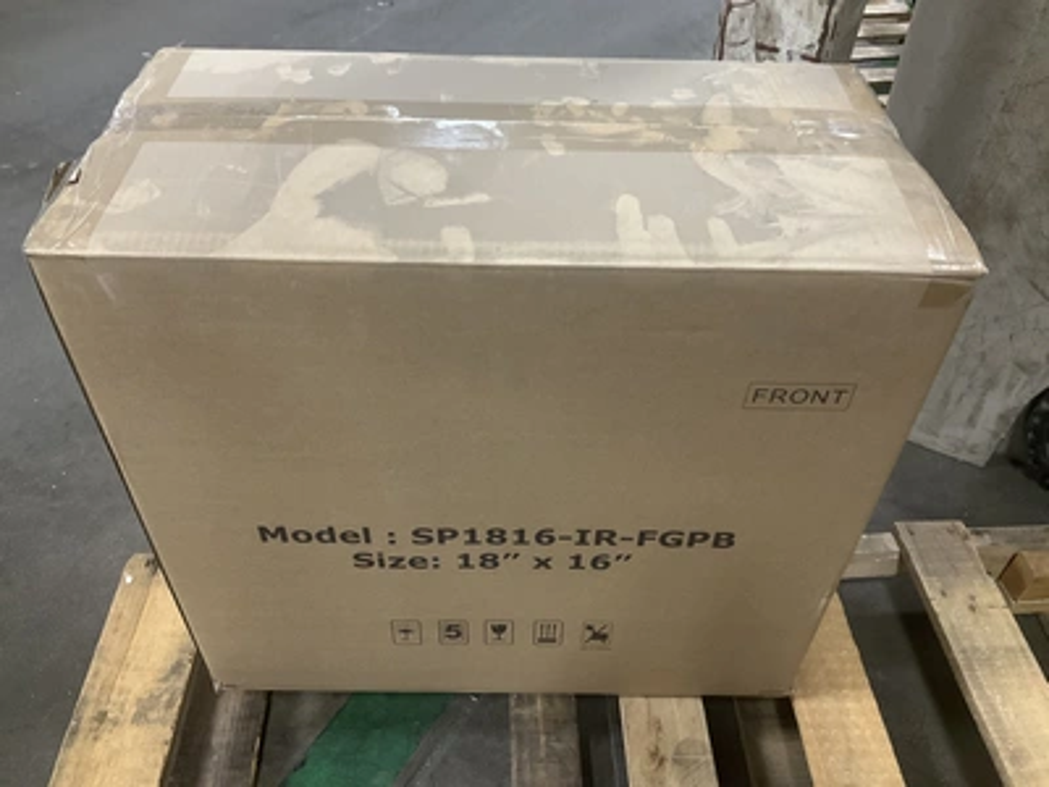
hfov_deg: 61.7
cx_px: 524
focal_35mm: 29
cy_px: 394
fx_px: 879
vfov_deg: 48.2
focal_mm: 3
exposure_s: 1/40
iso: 250
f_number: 1.8
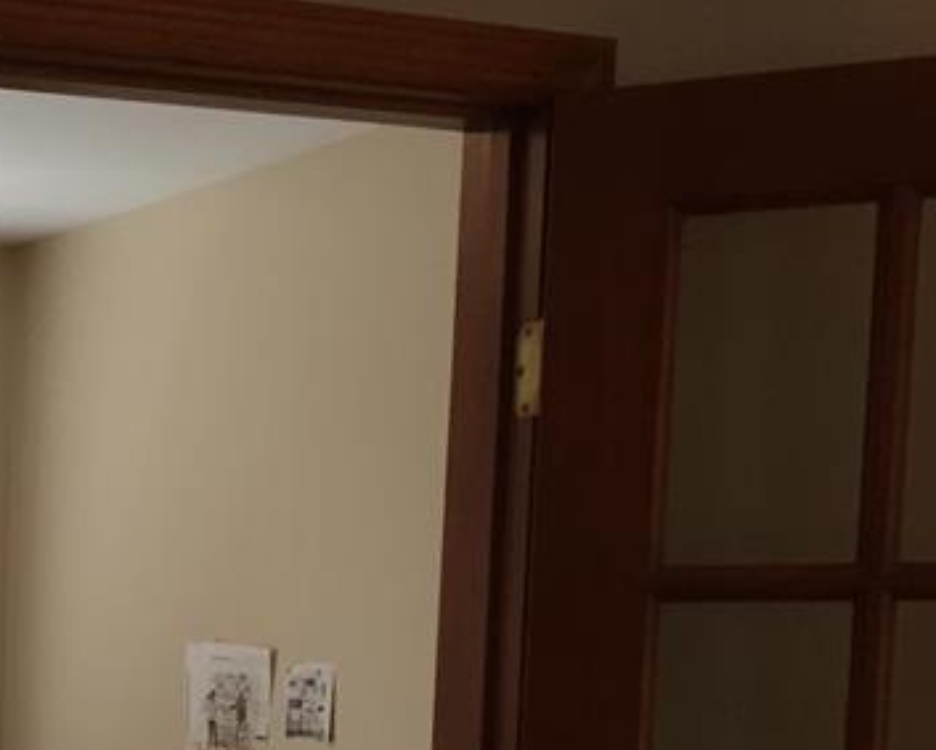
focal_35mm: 82
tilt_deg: -7.3
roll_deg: -1.4
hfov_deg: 20.6
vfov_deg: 17.8
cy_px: 912
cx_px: -379
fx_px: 2273
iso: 50
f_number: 2.2
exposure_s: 1/30
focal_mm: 4.15
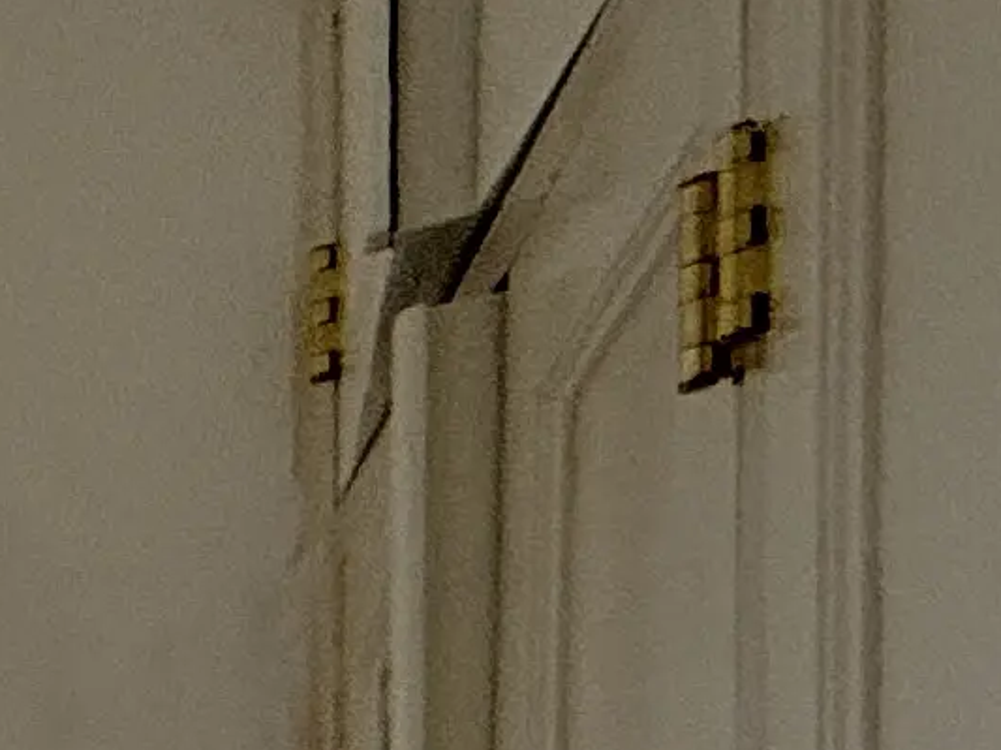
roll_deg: +0.4
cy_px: 1906
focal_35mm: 106
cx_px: -2650
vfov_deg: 11.2
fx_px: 3063
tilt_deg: -0.9
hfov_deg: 9.1
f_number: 2.2
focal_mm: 2.22
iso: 64
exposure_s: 1/273
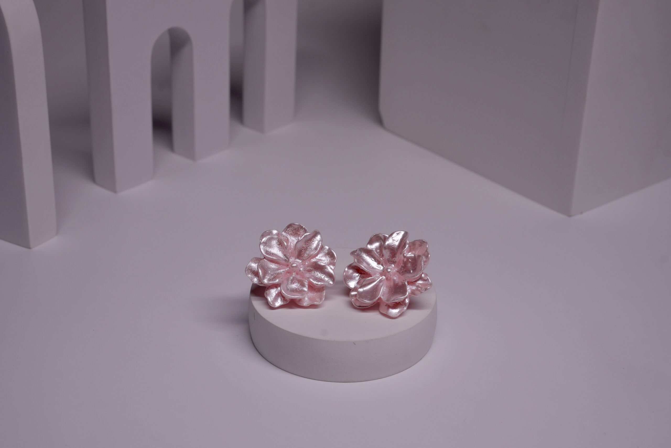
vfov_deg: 26.0
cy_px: 224
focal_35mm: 52
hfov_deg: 38.2
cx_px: 336
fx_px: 969
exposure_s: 1/100
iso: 250
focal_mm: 35
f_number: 10
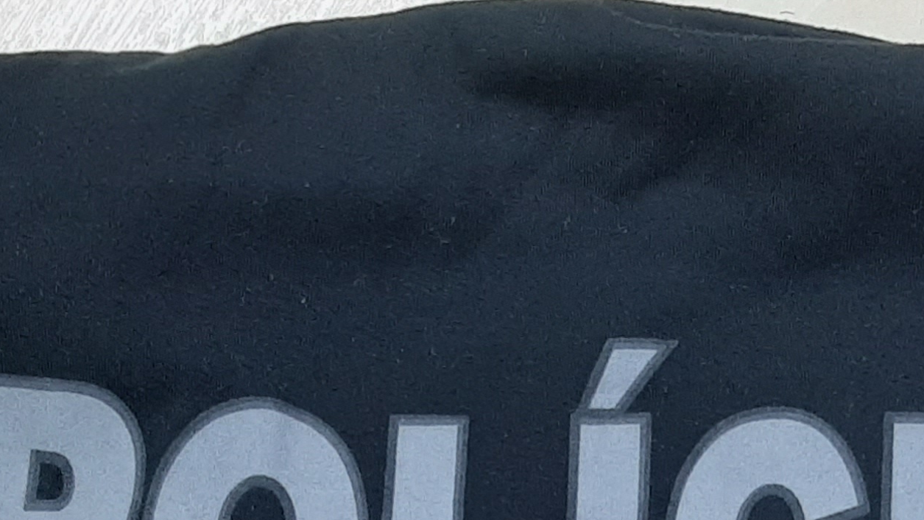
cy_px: 1030
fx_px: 2230
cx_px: 586
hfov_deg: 23.3
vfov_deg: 11.9
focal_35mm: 91
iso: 80
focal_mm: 3.93
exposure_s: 1/60
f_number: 1.7
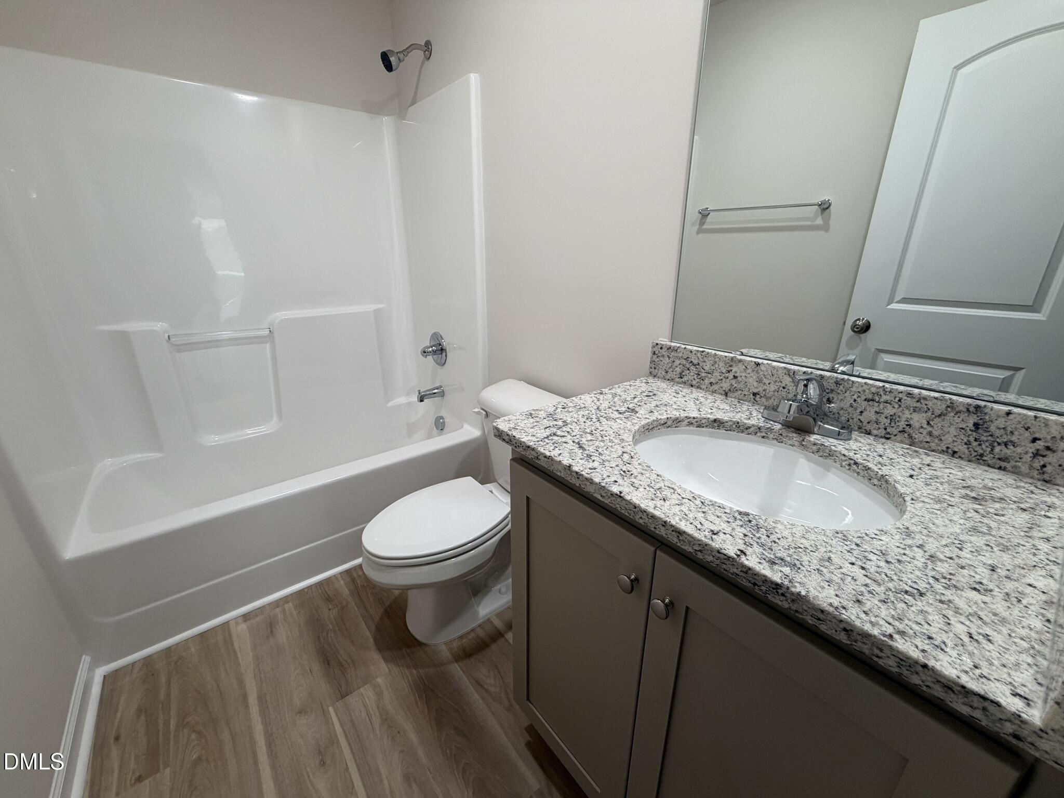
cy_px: 399
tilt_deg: -18.6
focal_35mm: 14
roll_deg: +0.3
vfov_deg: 85.7
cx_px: 532
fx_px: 430
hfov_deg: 102.1
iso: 160
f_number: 2.2
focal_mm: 2.22
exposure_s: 1/120
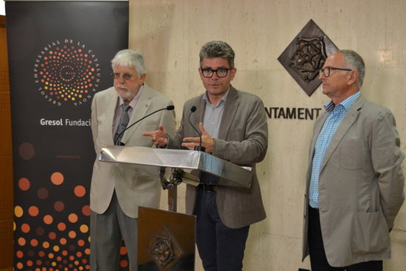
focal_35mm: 57
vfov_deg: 23.8
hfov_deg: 35.1
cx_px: 203
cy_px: 136
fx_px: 643
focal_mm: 38
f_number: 4.8
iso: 640
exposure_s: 1/60
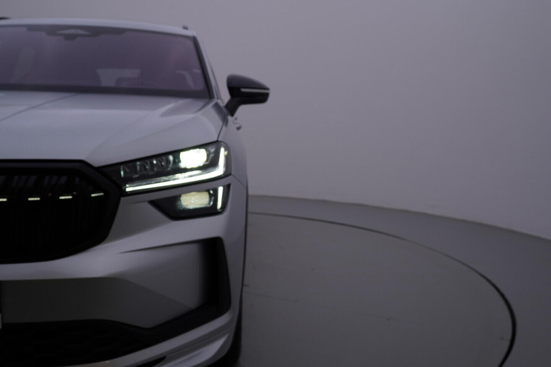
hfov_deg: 53.1
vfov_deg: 36.9
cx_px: 276
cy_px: 184
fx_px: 551
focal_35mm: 36
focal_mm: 24
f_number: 5.6
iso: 125
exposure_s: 1/160
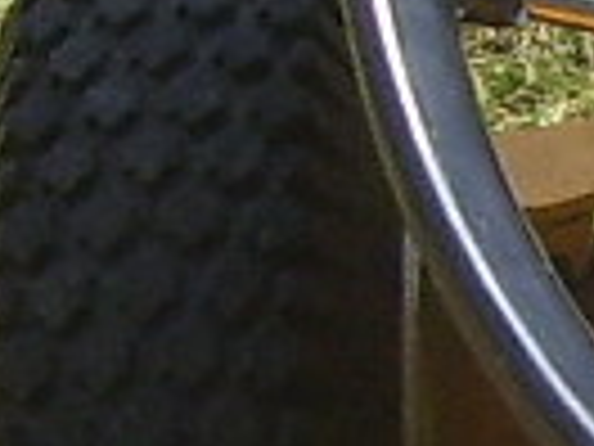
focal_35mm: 248
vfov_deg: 5.8
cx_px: 1557
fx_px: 4256
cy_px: 1036
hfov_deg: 7.3
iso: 80
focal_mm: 5.6
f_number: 4.8
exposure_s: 1/500
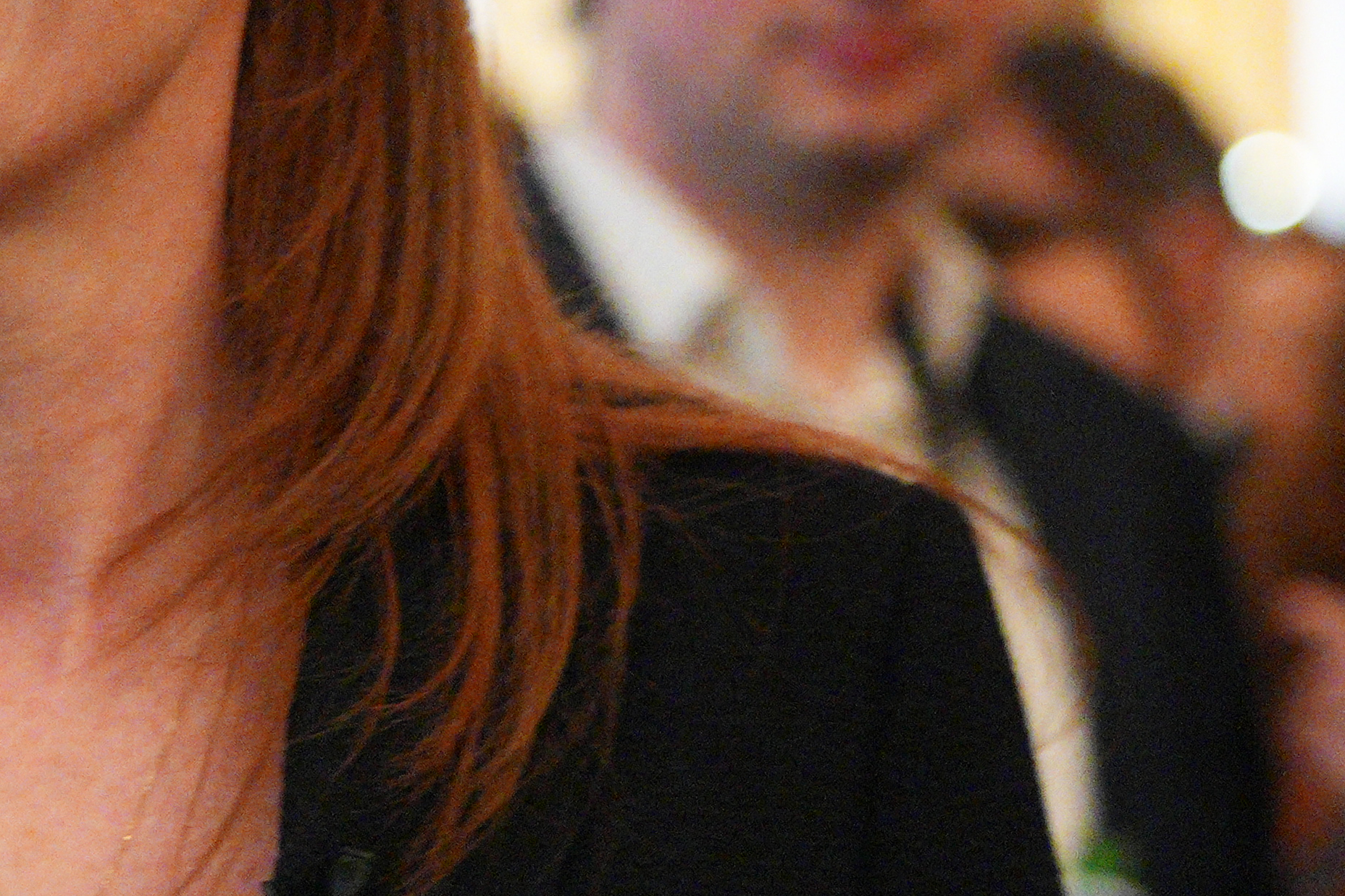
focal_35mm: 214
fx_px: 7995
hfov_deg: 9.5
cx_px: -20
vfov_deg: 6.4
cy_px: 697
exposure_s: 1/250
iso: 8000
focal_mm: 46
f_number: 2
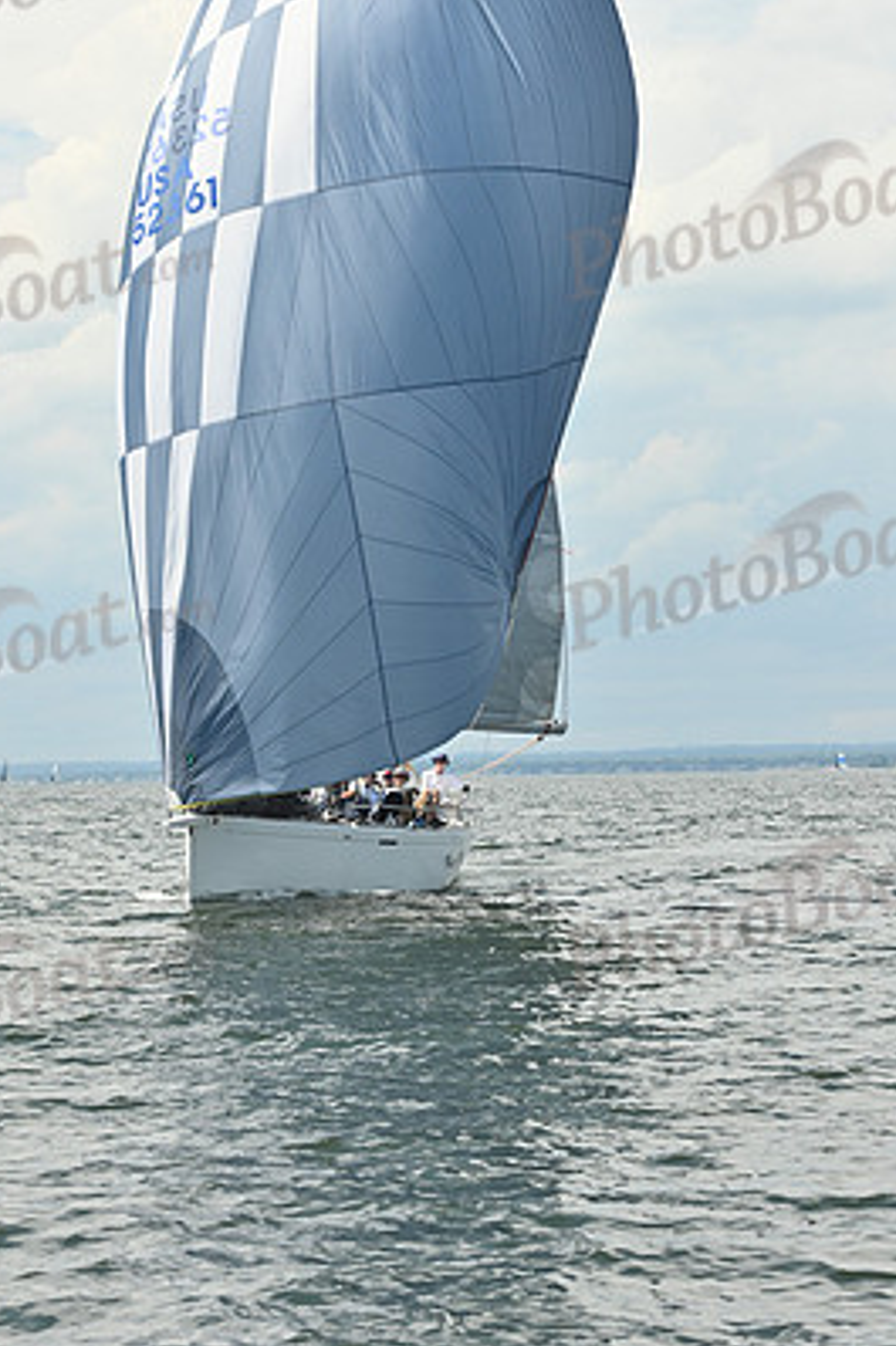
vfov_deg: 20.0
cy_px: 436
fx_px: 3811
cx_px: 391
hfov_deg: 13.4
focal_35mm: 102
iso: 320
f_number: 7.1
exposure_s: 1/1600
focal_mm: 70
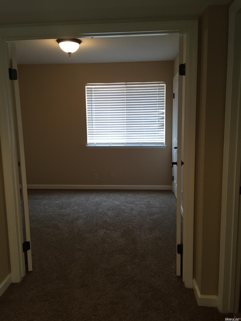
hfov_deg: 48.2
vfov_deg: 61.7
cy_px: 160
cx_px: 120
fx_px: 269
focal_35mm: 29
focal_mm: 4.15
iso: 40
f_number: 2.2
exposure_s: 1/30
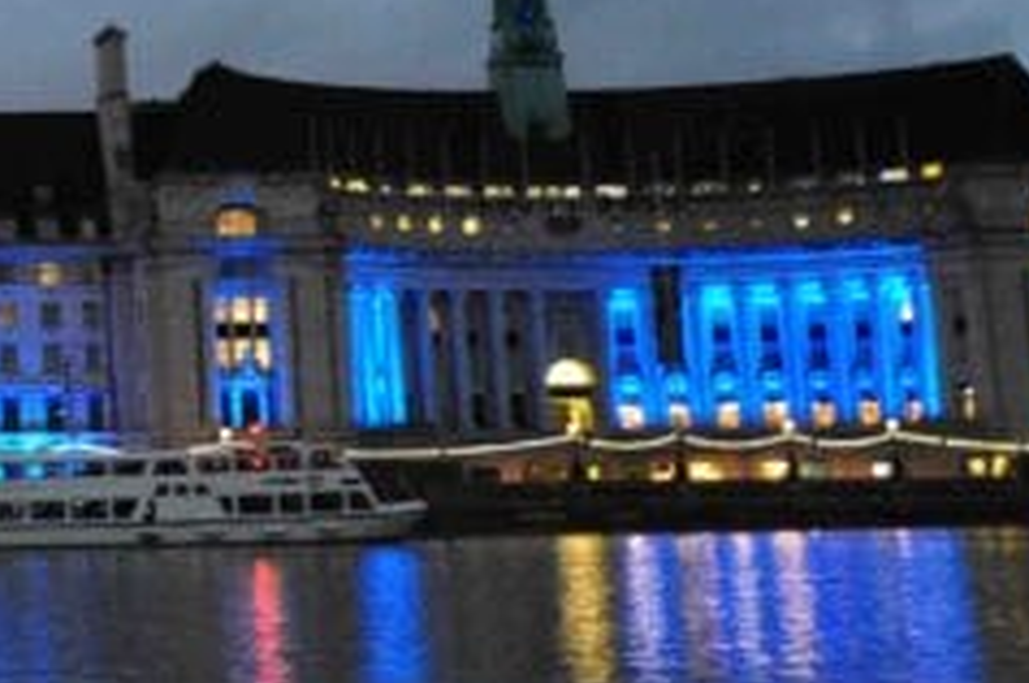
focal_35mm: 116
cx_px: -437
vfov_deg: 11.4
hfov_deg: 16.4
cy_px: -268
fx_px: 3311
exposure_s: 1/4
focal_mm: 24
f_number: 5
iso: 800
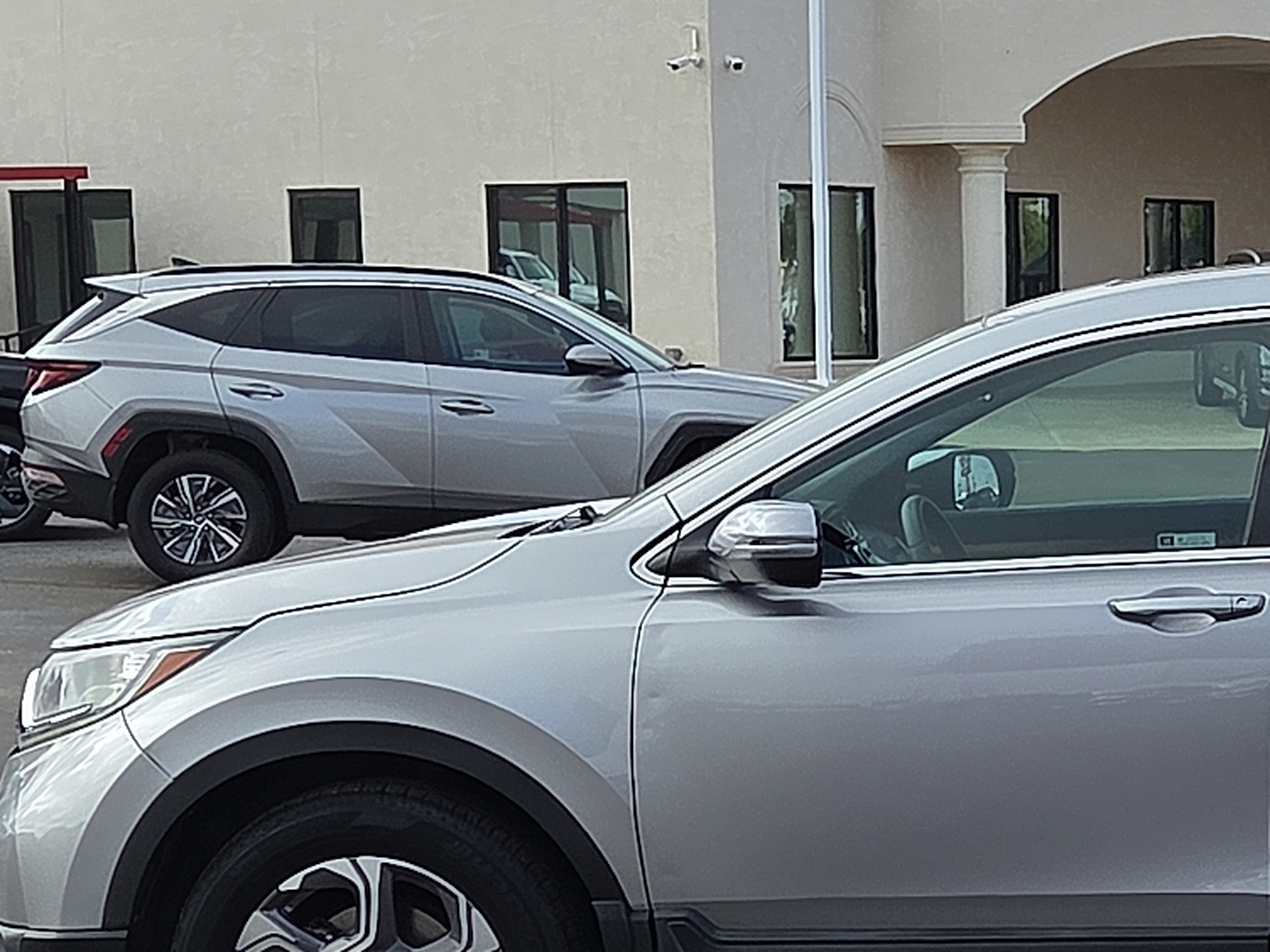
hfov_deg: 19.2
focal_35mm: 100
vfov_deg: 14.7
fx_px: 3669
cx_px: 1192
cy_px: 704
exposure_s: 1/3333
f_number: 1.8
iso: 76
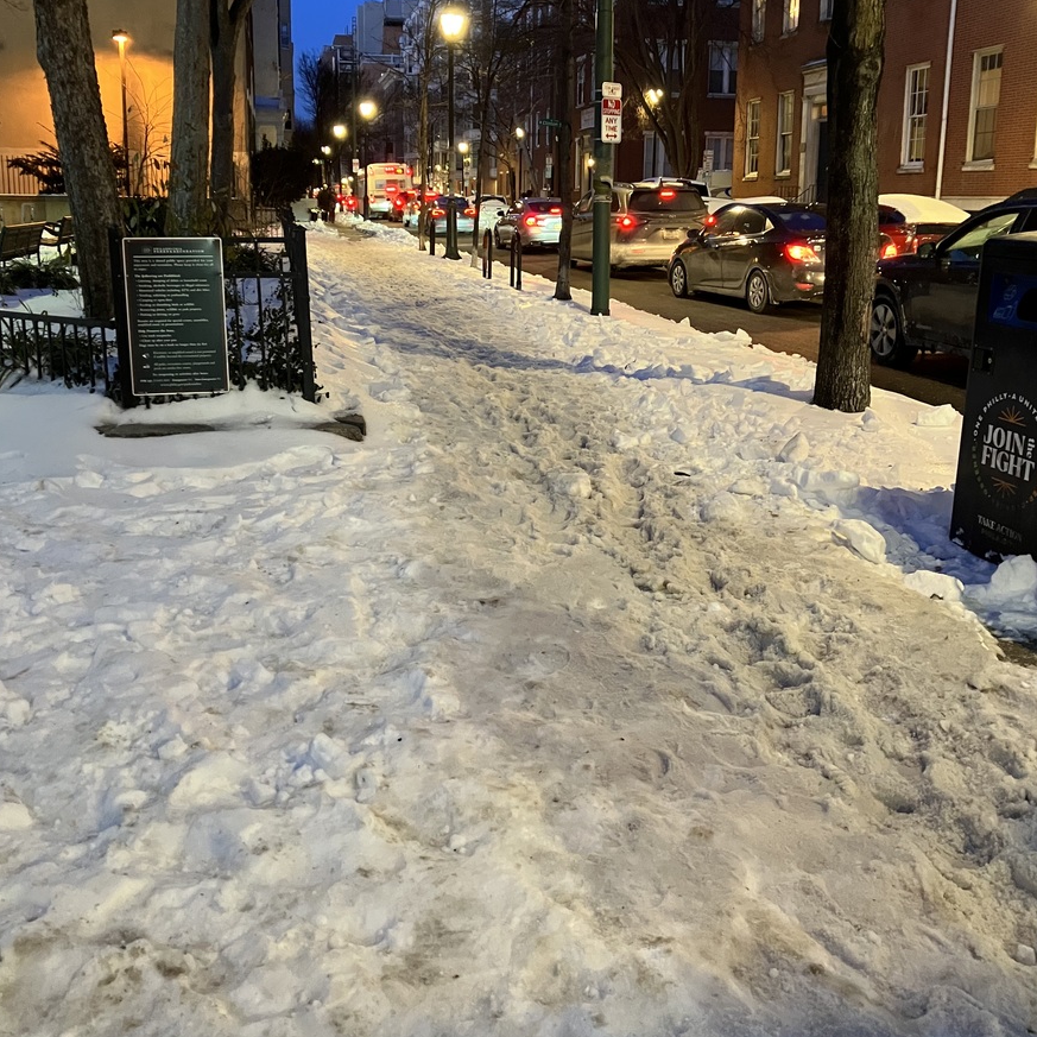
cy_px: 436
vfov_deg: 48.3
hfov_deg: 48.5
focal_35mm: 34
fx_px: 1152
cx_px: 518
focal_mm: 3.99
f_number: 1.8
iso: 400
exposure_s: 1/40
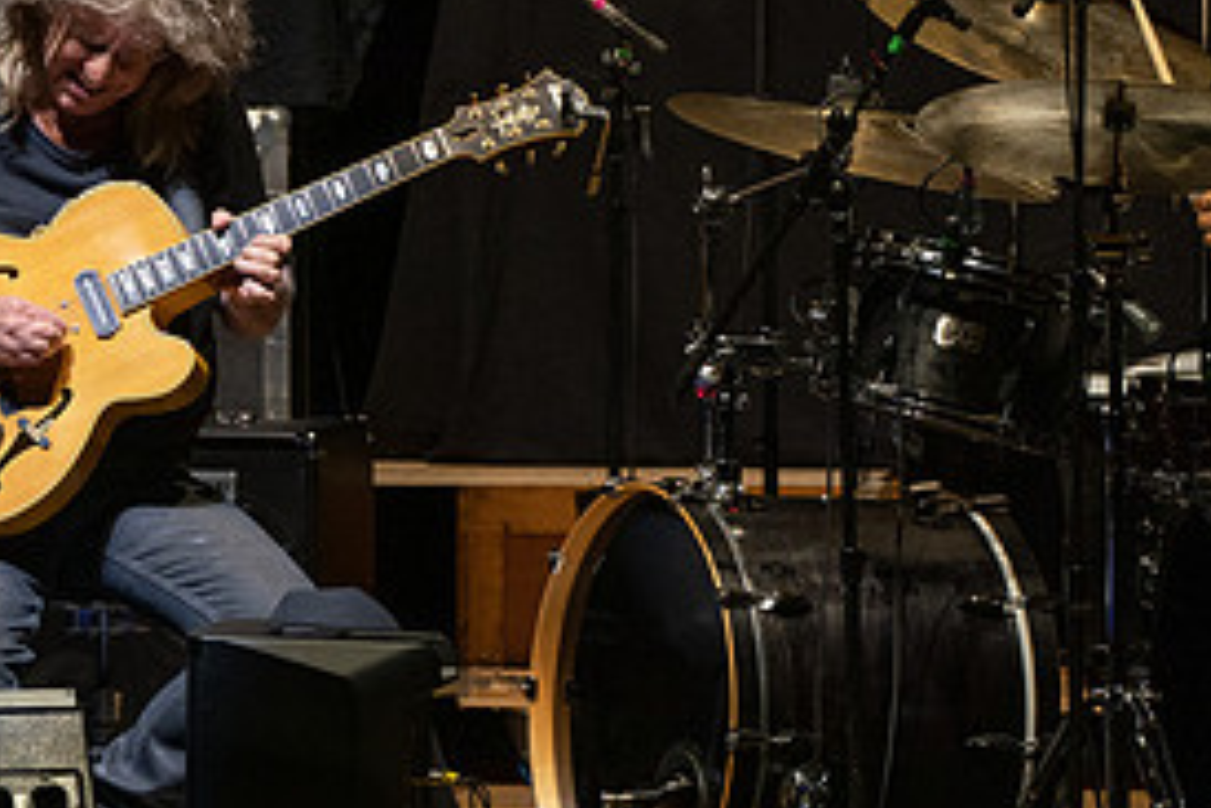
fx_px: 27261
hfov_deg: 2.5
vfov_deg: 1.7
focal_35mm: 810
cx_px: 654
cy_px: 298
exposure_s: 1/250
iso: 2000
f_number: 5.6
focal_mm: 382
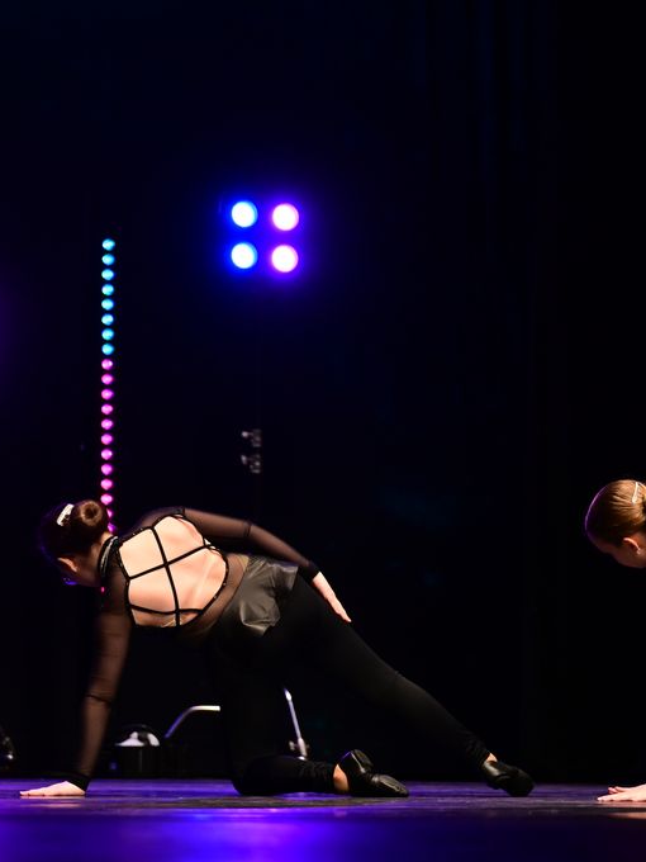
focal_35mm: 139
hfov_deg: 10.6
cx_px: 588
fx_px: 3459
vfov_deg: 14.2
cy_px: 432
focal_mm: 64
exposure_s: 1/1000
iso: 1600
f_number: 2.8
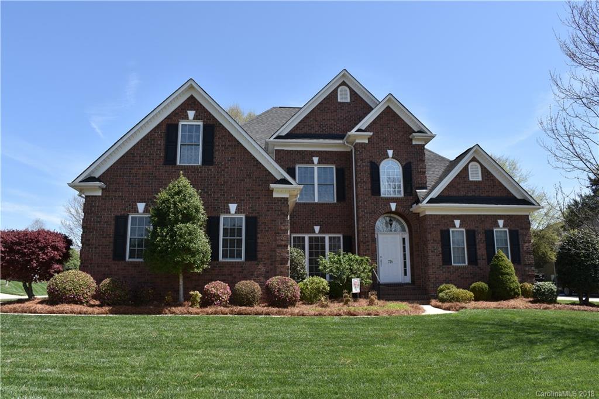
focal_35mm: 27
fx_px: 449
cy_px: 200
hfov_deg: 67.4
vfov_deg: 47.9
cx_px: 300
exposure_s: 1/500
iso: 280
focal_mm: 18
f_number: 8
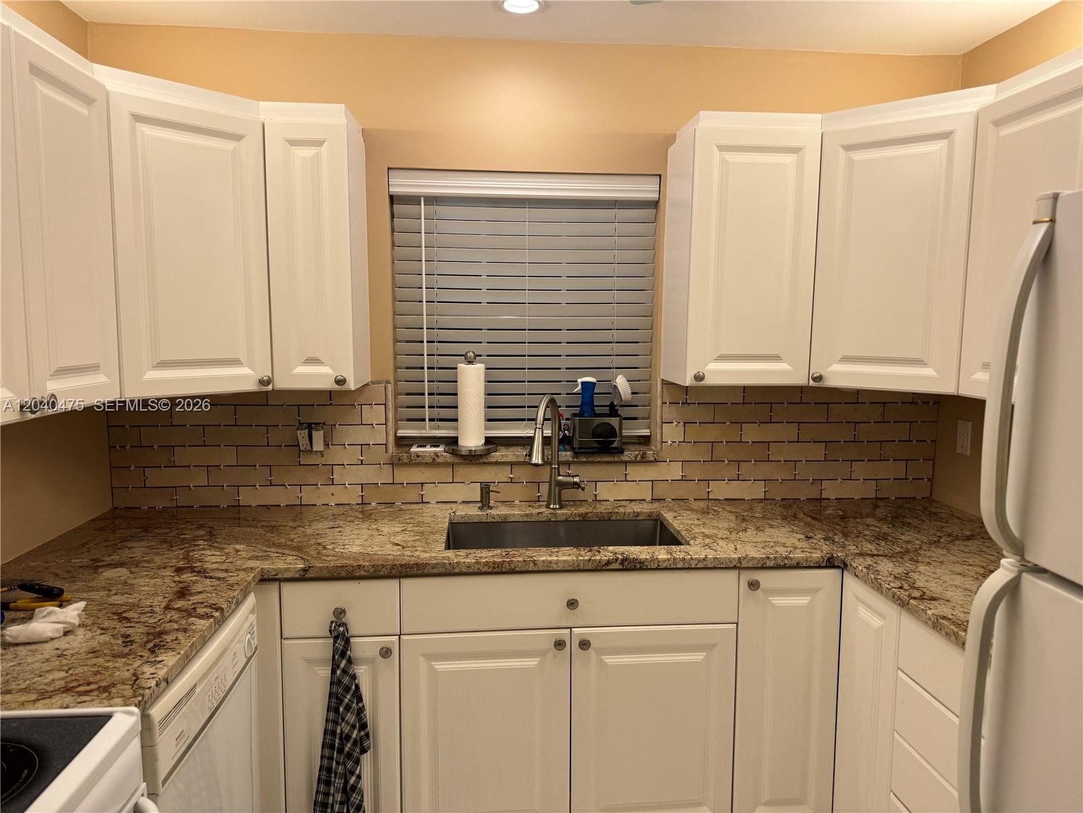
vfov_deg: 56.8
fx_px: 751
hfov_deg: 71.6
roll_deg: -0.4
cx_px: 542
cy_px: 406
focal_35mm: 24
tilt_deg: -7.0
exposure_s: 1/120
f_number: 1.78
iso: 125
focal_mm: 6.86
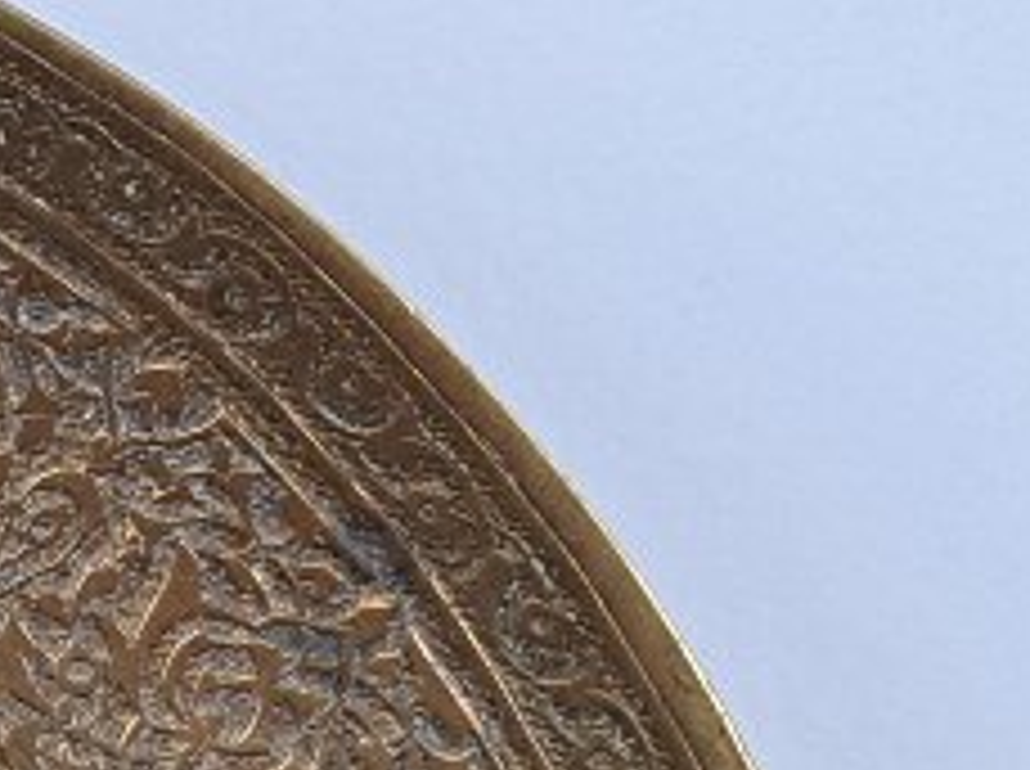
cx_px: -922
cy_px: 1590
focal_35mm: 126
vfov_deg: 10.6
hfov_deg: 13.7
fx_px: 3743
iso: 320
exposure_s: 1/50
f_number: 1.8
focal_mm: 5.23
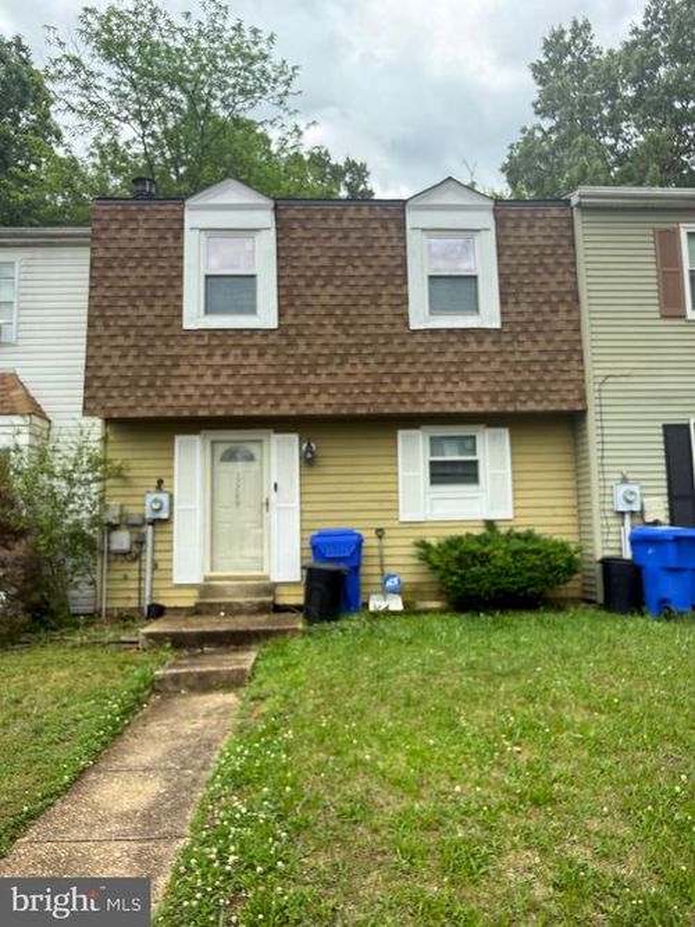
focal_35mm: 24
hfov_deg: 56.8
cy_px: 464
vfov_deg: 71.6
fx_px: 643
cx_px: 348
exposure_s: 1/182
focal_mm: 2.22
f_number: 2.2
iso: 40
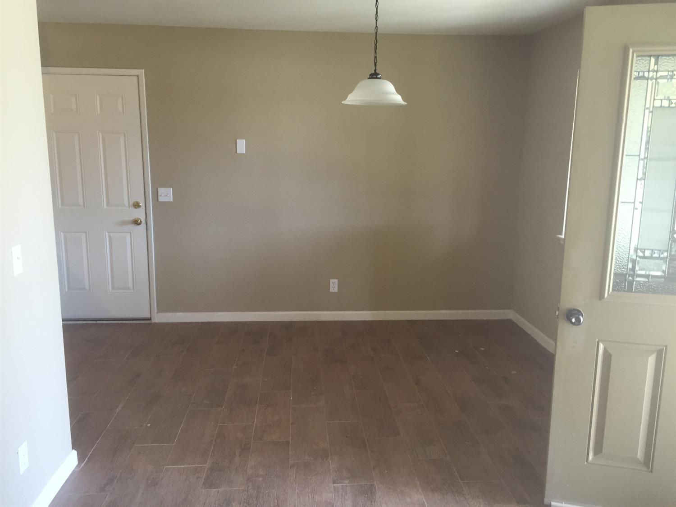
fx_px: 566
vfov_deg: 48.2
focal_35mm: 29
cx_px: 338
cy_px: 254
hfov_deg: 61.7
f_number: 2.2
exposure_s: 1/30
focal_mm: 4.15
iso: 100
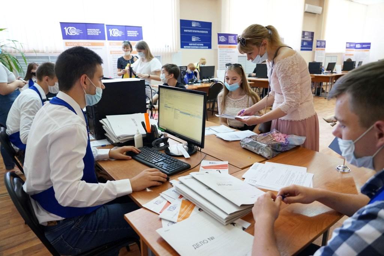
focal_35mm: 24
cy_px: 128
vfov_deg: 53.1
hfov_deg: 73.7
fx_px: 256
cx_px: 192
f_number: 4
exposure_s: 1/200
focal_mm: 24
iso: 2000
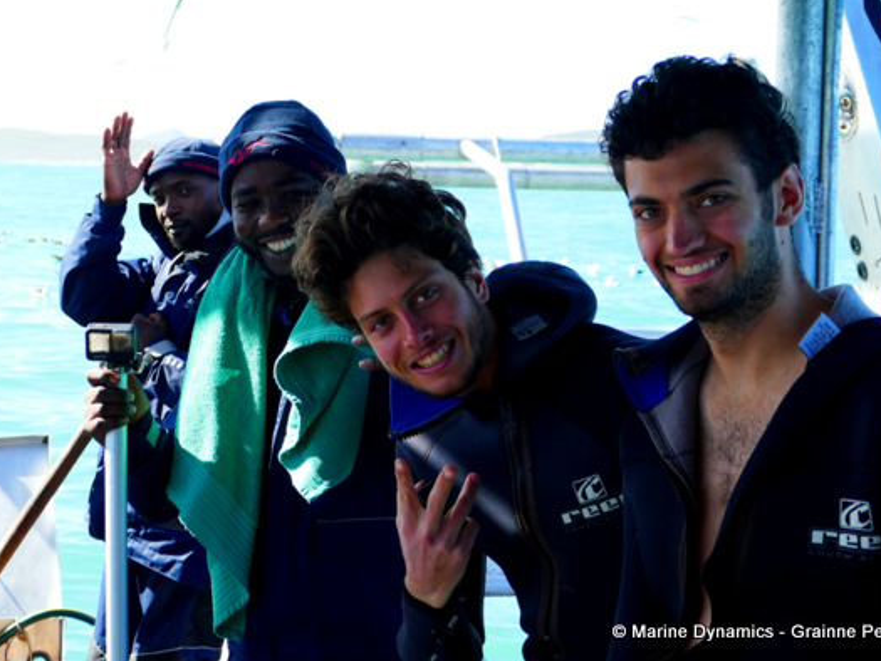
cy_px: 328
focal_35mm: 55
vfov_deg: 26.6
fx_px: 1400
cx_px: 465
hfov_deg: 34.9
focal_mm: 18.17
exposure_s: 1/400
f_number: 3.3
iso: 125
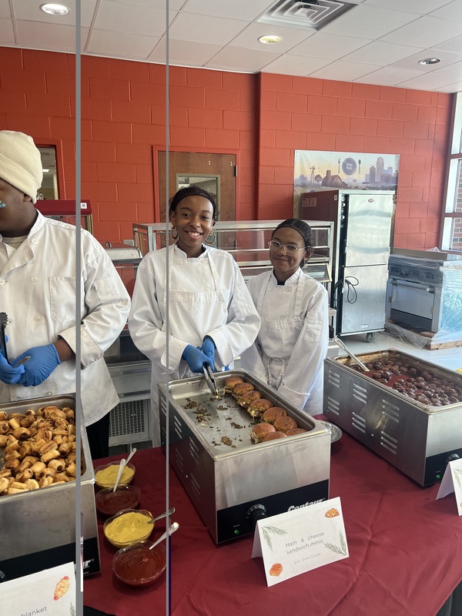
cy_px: 308
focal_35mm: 26
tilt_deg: -11.7
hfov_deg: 53.1
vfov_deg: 67.3
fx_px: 463
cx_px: 231
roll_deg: +0.8
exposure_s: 1/120
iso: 80
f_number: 1.5
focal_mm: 5.7
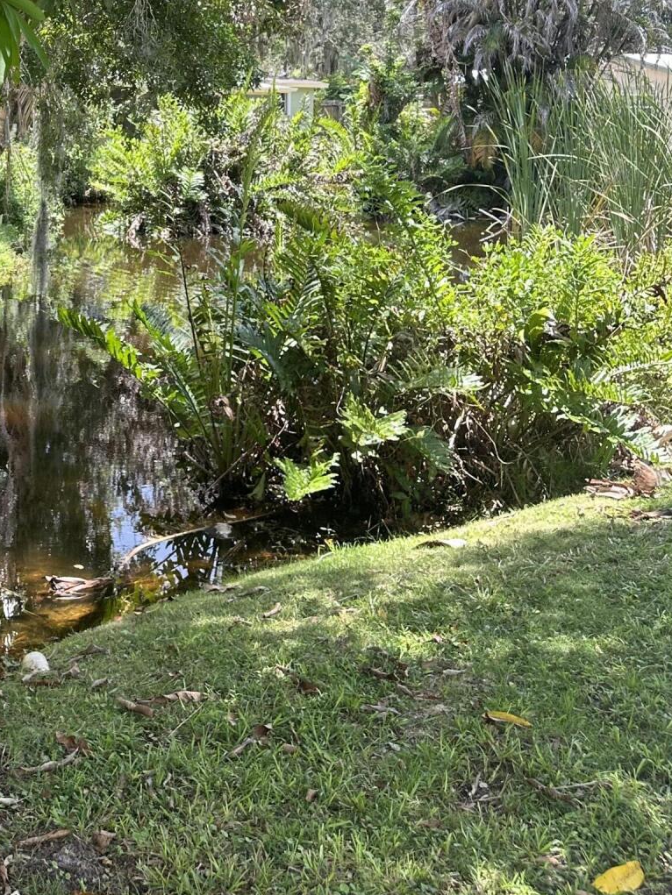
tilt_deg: +2.7
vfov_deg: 37.6
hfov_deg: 29.6
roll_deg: -1.7
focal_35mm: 47
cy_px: 76
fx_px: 1216
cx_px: 63
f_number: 1.78
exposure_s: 1/437
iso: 80
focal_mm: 6.86
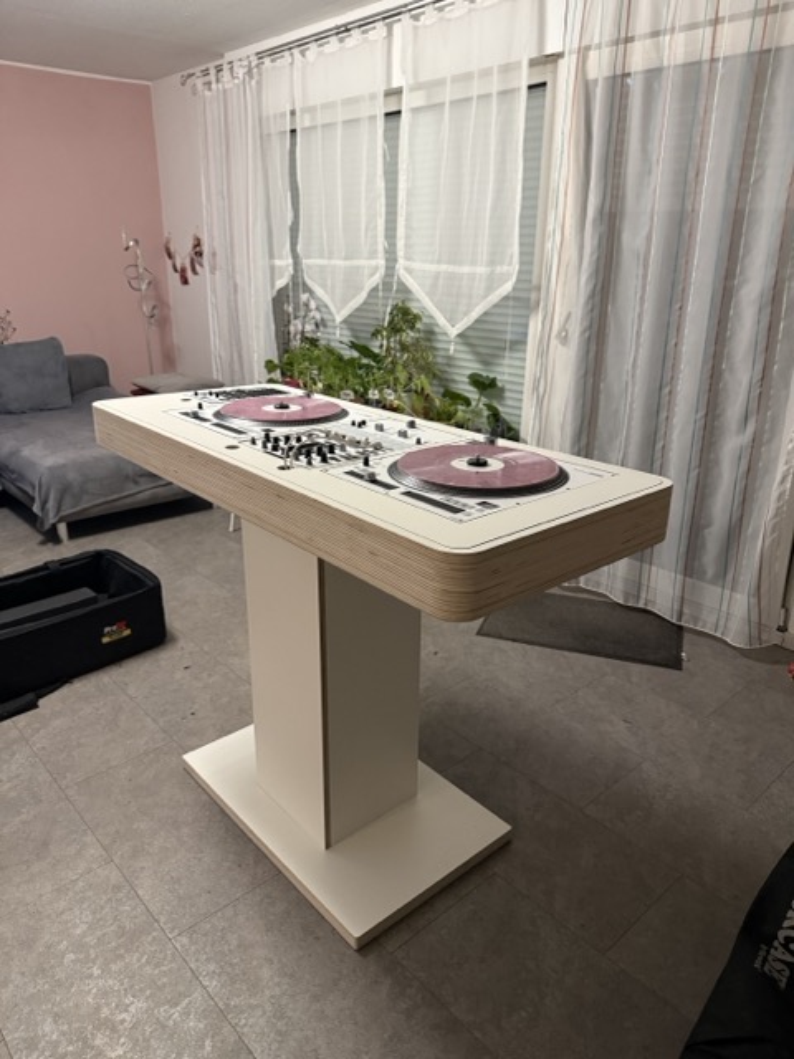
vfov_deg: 71.6
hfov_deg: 56.8
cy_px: 530
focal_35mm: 24
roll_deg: -0.3
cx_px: 397
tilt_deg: -20.6
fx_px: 734
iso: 640
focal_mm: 6.76
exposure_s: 1/33
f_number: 1.78
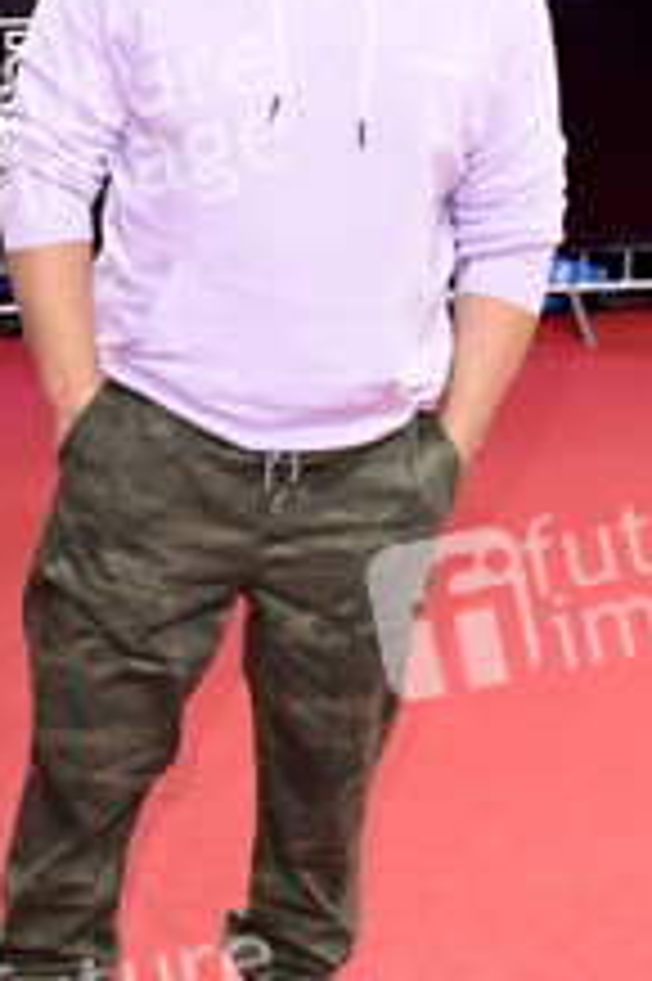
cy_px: 369
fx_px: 2394
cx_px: 189
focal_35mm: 88
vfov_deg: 23.1
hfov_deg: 15.5
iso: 400
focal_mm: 32
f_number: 6.3
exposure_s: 1/160
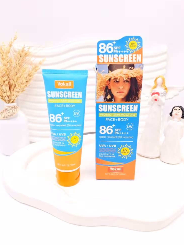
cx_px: 93
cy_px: 121
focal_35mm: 24
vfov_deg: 71.6
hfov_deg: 56.8
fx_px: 170
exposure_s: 1/455
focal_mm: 5.54
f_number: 1.8
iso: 40
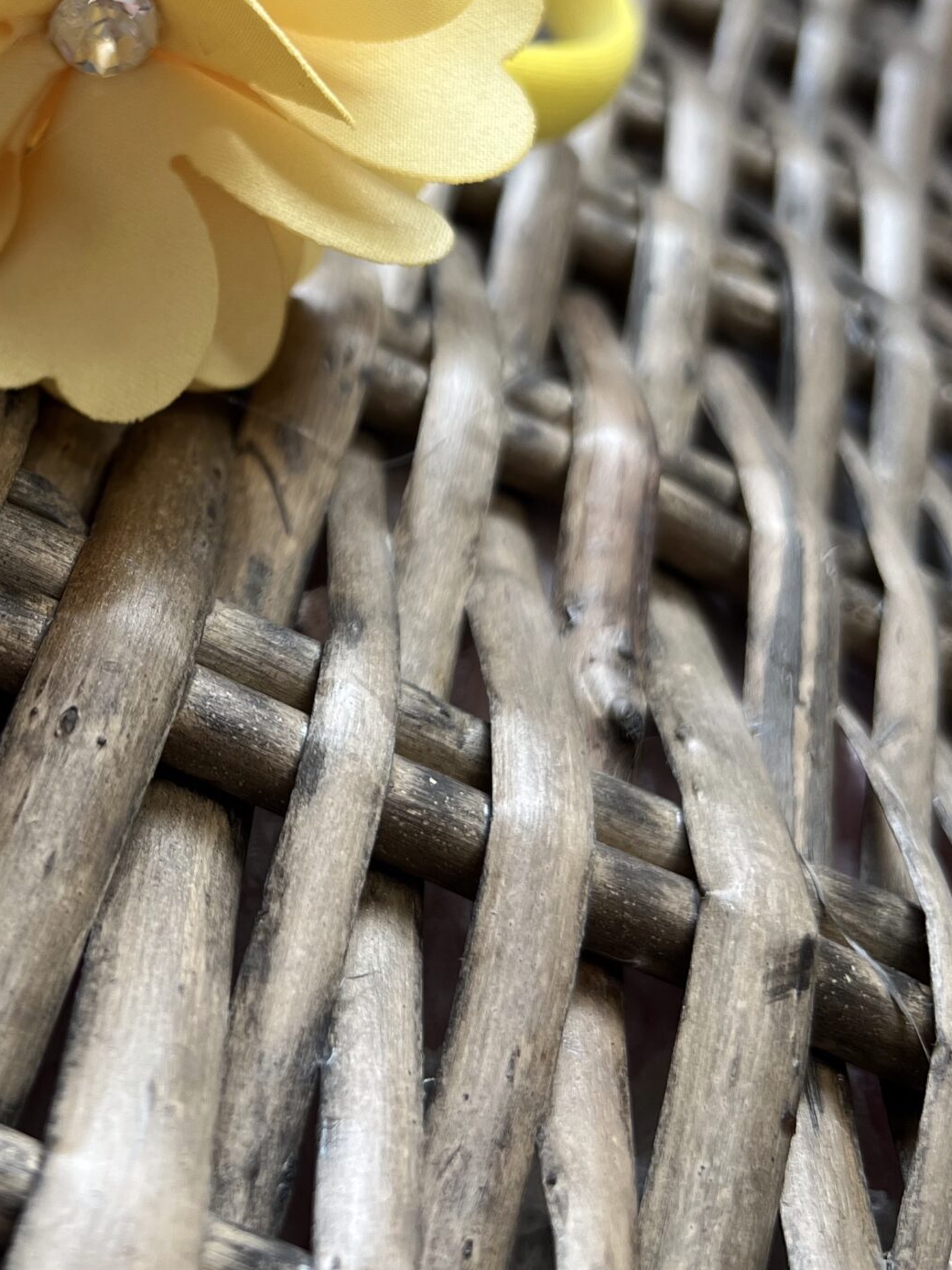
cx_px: 170
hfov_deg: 29.5
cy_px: 417
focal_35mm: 48
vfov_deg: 39.2
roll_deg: -27.4
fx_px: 1760
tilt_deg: -38.4
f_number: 1.5
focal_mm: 5.7
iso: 50
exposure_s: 1/526
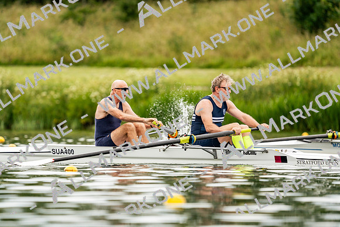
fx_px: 5167
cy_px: 114
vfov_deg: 2.5
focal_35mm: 547
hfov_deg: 3.8
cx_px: 170
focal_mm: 547
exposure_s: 1/2000
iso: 640
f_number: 6.3
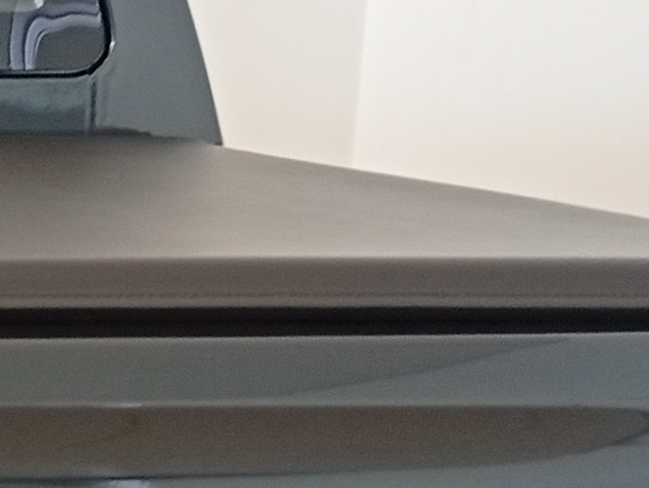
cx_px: -607
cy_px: 823
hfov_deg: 11.2
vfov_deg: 8.9
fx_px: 3042
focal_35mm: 162
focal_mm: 3.98
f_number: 1.8
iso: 187
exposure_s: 1/40
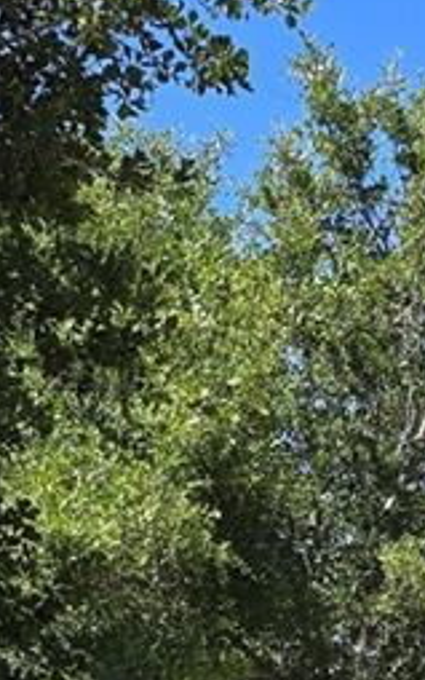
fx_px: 2129
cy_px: 881
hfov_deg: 11.3
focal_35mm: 115
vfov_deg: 17.1
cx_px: 425
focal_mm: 6.3
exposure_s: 1/411
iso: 12
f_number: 1.7
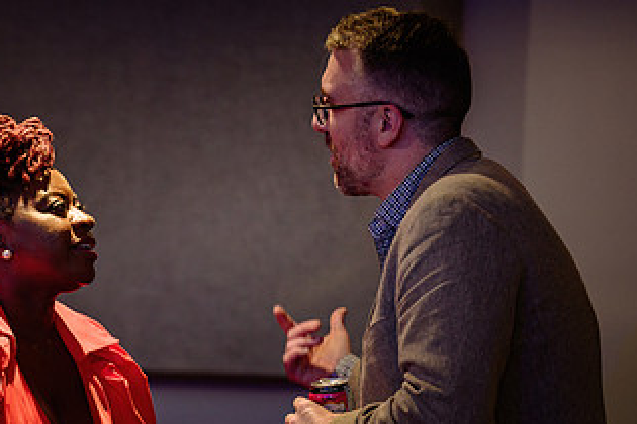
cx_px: 121
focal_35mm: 304
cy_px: 358
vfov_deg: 4.5
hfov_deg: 6.8
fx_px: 5379
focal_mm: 165
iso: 2000
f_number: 2.8
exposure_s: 1/80
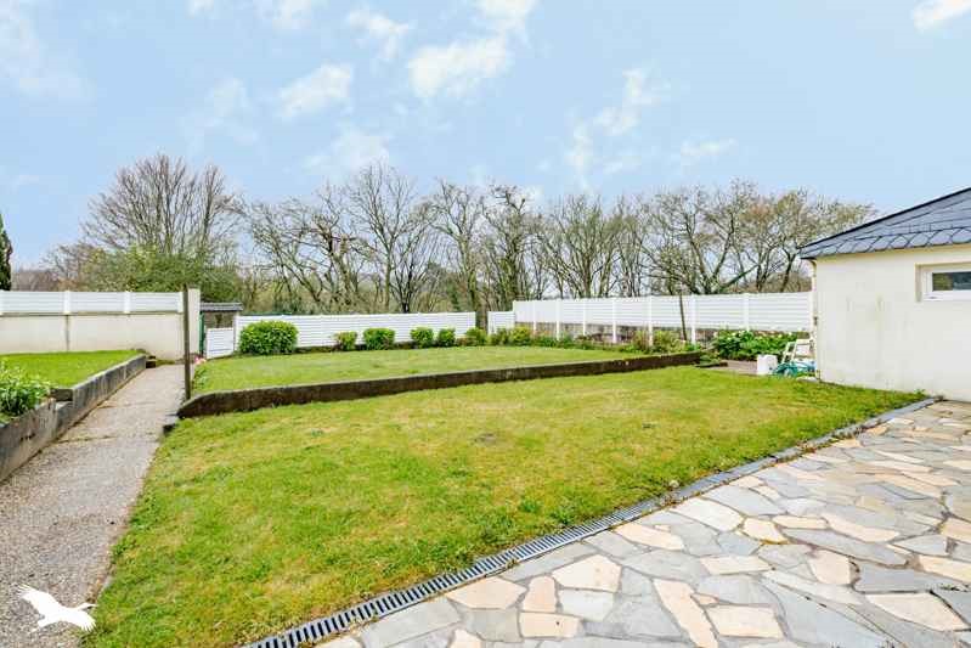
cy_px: 324
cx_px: 486
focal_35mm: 16
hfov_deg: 96.7
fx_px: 432
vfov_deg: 73.8
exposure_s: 1/1600
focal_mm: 16
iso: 800
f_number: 8
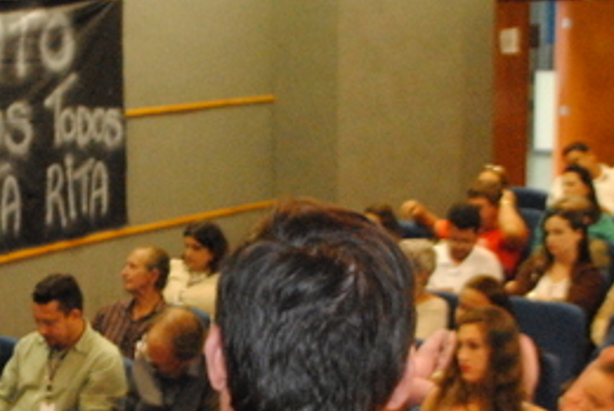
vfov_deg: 16.4
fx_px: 1417
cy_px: 324
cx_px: 78
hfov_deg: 23.9
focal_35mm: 83
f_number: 3.5
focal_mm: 18
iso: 1600
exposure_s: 1/30
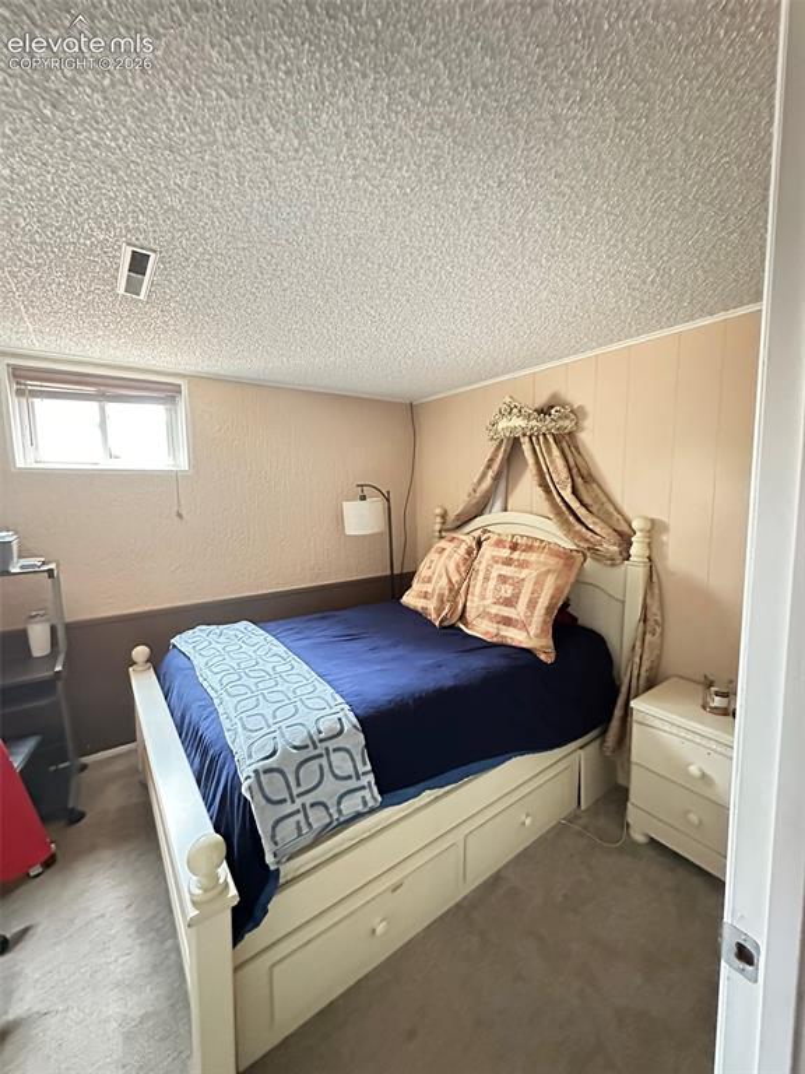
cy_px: 537
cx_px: 402
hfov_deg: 85.7
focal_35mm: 14
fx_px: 434
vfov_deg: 102.1
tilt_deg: -6.8
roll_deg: +0.8
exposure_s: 1/30
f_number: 2.2
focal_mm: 2.22
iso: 2000
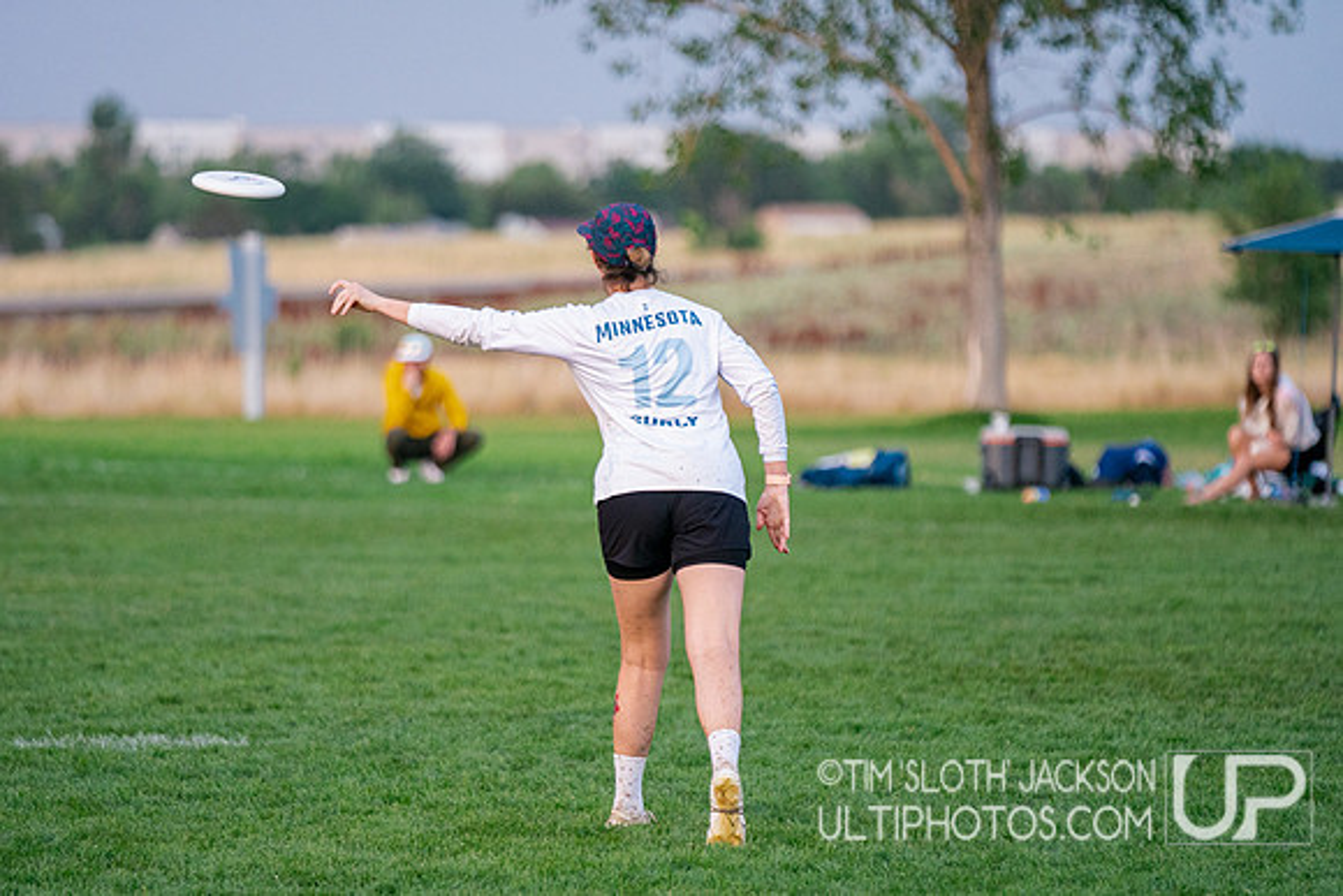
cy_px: 412
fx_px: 9774
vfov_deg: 5.2
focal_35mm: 262
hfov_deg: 7.9
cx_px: 656
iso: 1600
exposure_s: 1/2500
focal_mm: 200
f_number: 2.8
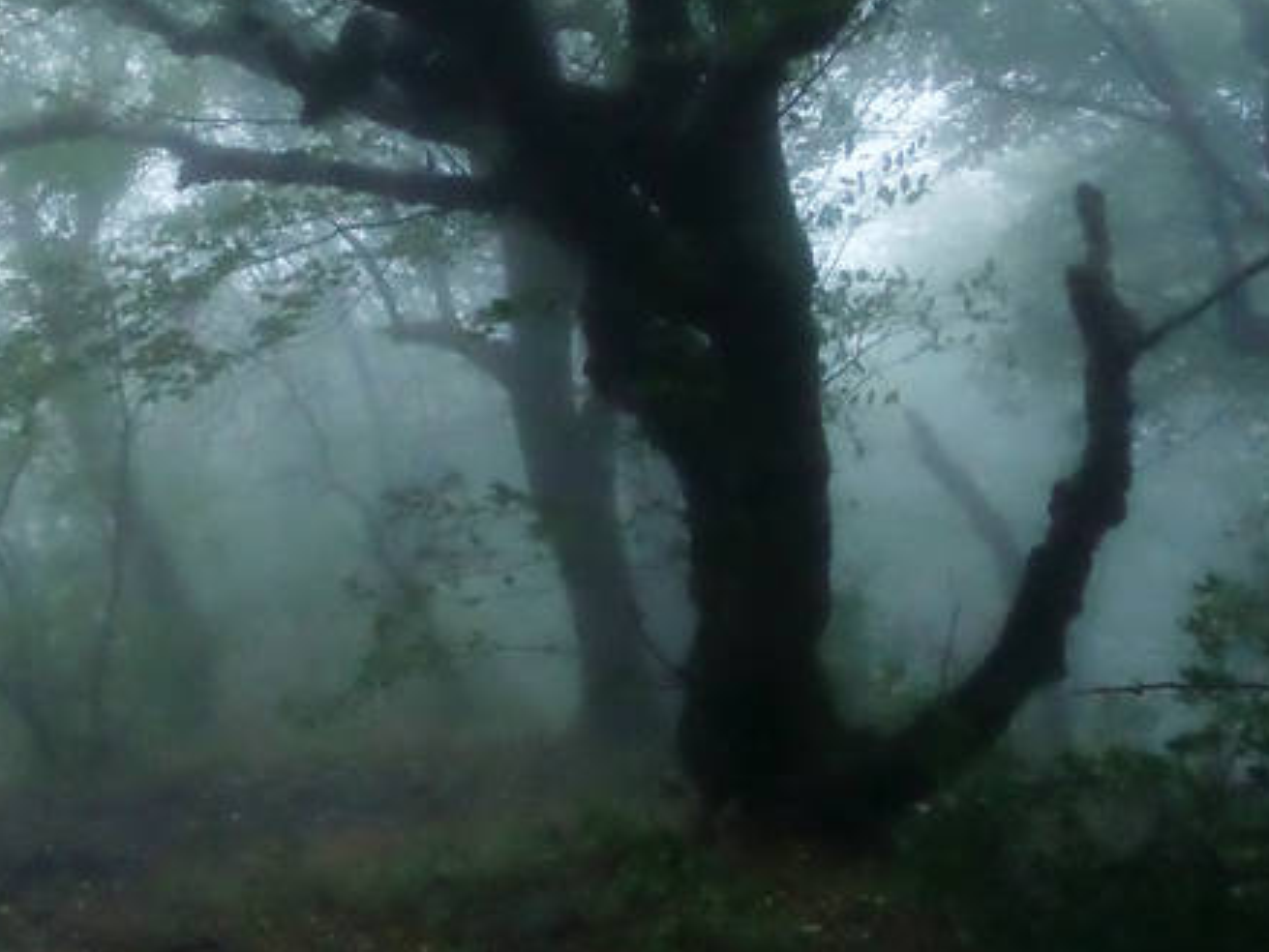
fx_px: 2200
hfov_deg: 31.8
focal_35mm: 60
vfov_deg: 24.3
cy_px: 311
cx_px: 379
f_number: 3.6
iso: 800
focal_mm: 6.8
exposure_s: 1/45
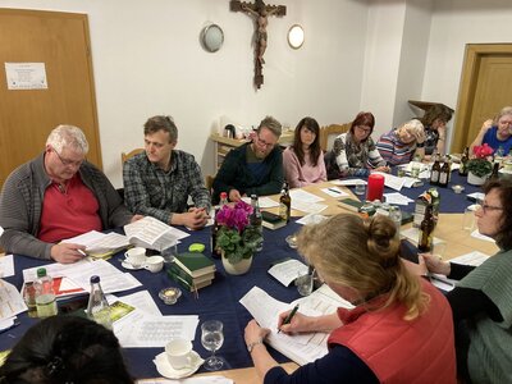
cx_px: 256
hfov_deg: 63.4
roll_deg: +0.4
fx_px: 414
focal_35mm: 28
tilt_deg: -18.2
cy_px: 192
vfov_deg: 49.7
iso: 160
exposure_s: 1/50
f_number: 1.8
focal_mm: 3.99
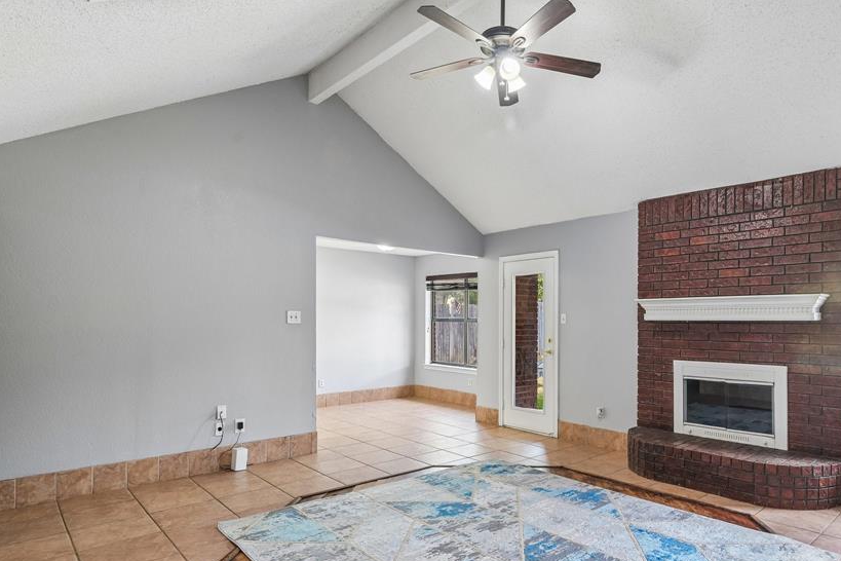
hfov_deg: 81.2
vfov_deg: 60.2
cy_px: 316
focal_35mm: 21
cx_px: 507
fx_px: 482
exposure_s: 1/40
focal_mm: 16.5
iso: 400
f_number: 8
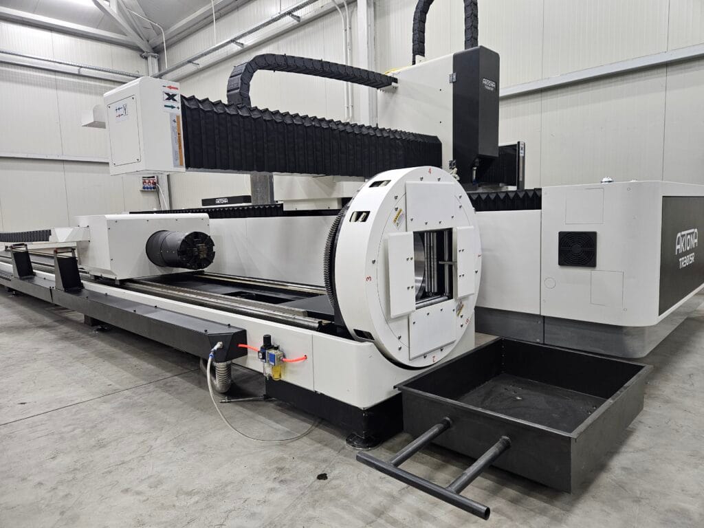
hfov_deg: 73.9
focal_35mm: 23
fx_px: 468
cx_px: 352
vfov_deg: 58.9
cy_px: 264
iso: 400
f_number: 1.8
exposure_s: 1/100
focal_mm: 5.4
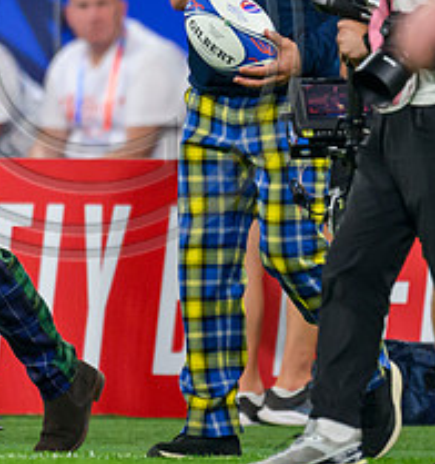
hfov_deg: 0.7
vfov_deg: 0.8
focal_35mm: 2393
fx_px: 35168
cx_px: -16
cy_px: 88
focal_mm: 560
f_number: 4
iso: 3200
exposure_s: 1/1600
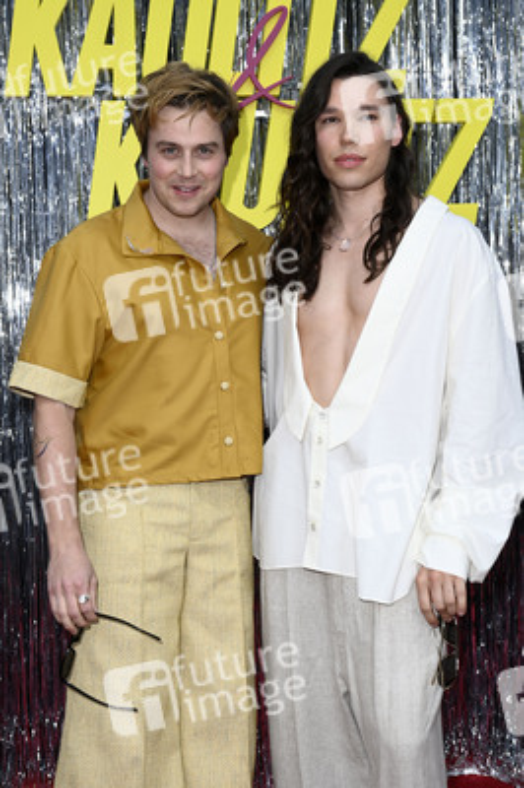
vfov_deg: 32.4
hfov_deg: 21.9
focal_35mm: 62
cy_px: 394
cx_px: 262
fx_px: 1356
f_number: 5.6
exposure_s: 1/320
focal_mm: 62
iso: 400
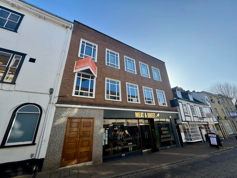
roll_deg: +3.0
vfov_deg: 85.7
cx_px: 118
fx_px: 96
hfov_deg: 102.1
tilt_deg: +21.5
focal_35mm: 14
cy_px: 89
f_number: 2.2
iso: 40
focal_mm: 2.22
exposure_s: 1/1637
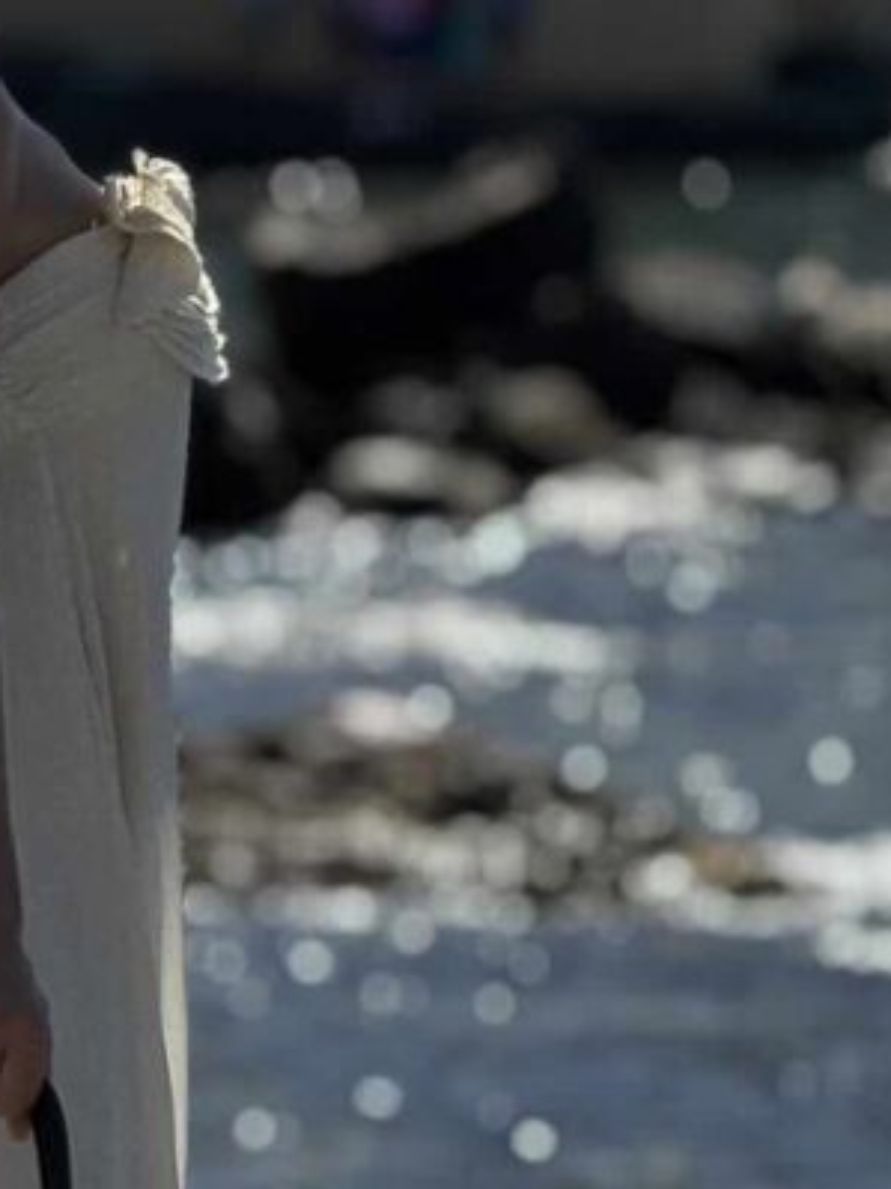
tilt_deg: -2.2
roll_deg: +0.2
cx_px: -185
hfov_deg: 4.8
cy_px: 668
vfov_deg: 6.4
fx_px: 10576
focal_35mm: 308
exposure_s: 1/2525
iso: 50
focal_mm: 15.66
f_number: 2.8
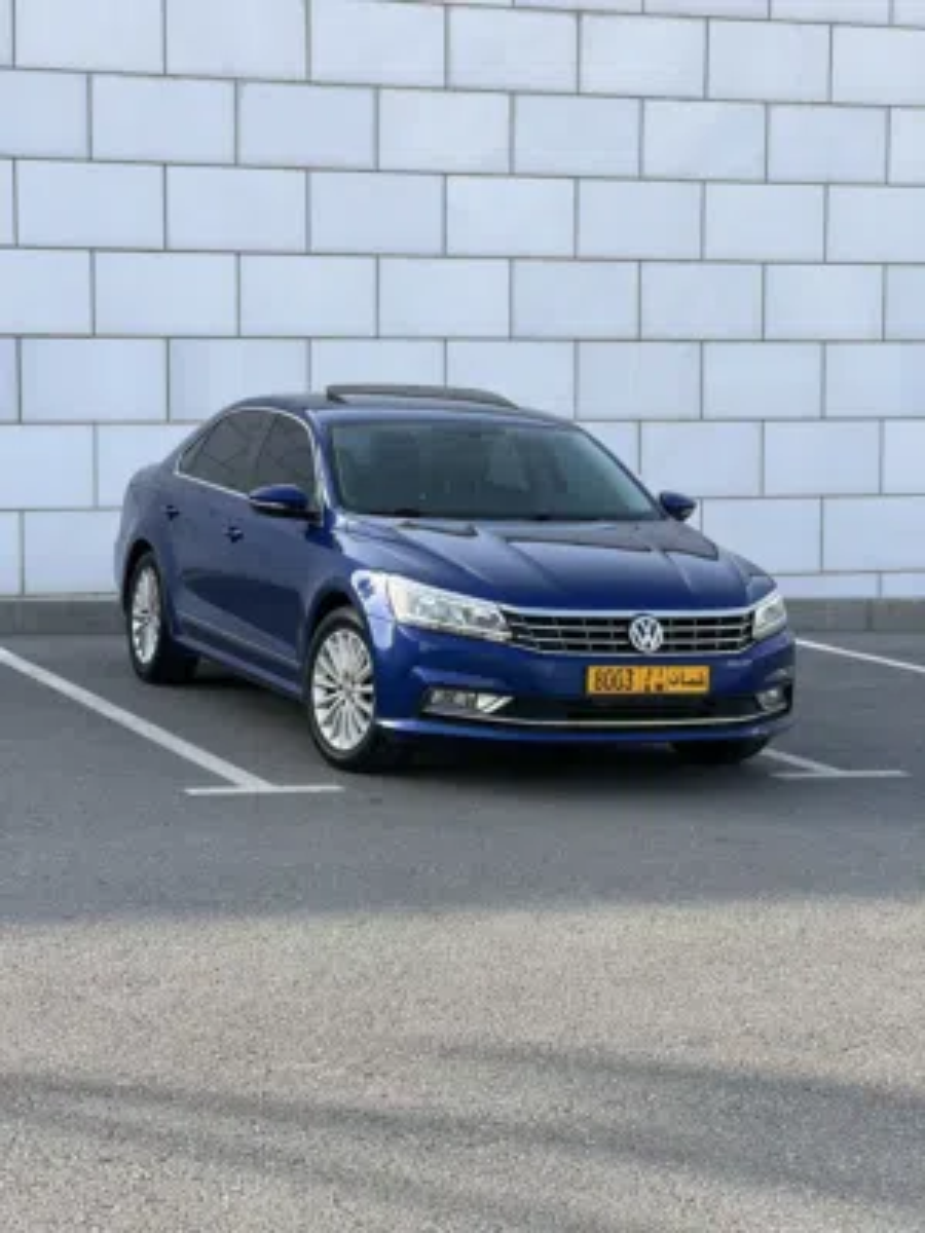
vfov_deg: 25.3
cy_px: 616
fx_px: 2743
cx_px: 462
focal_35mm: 77
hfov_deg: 19.1
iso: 32
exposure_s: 1/121
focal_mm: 9
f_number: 2.8
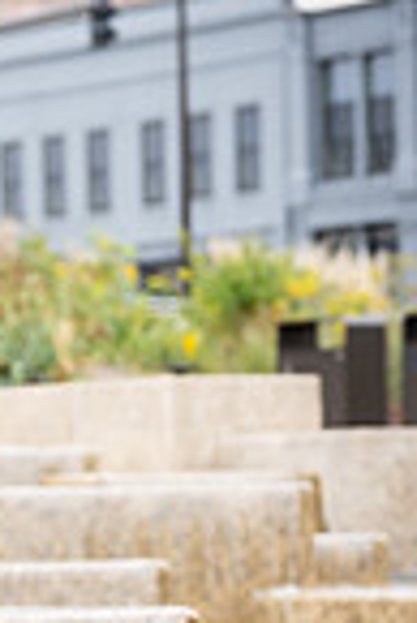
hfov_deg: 5.2
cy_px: 606
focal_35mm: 264
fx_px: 4576
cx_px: -176
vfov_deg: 7.8
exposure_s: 1/125
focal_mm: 85
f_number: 3.5
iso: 50
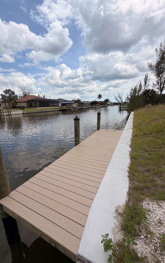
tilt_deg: -13.2
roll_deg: +1.8
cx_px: 80
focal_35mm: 15
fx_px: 108
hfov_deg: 74.8
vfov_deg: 101.5
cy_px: 131
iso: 20
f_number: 2.2
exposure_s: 1/1339
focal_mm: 2.22
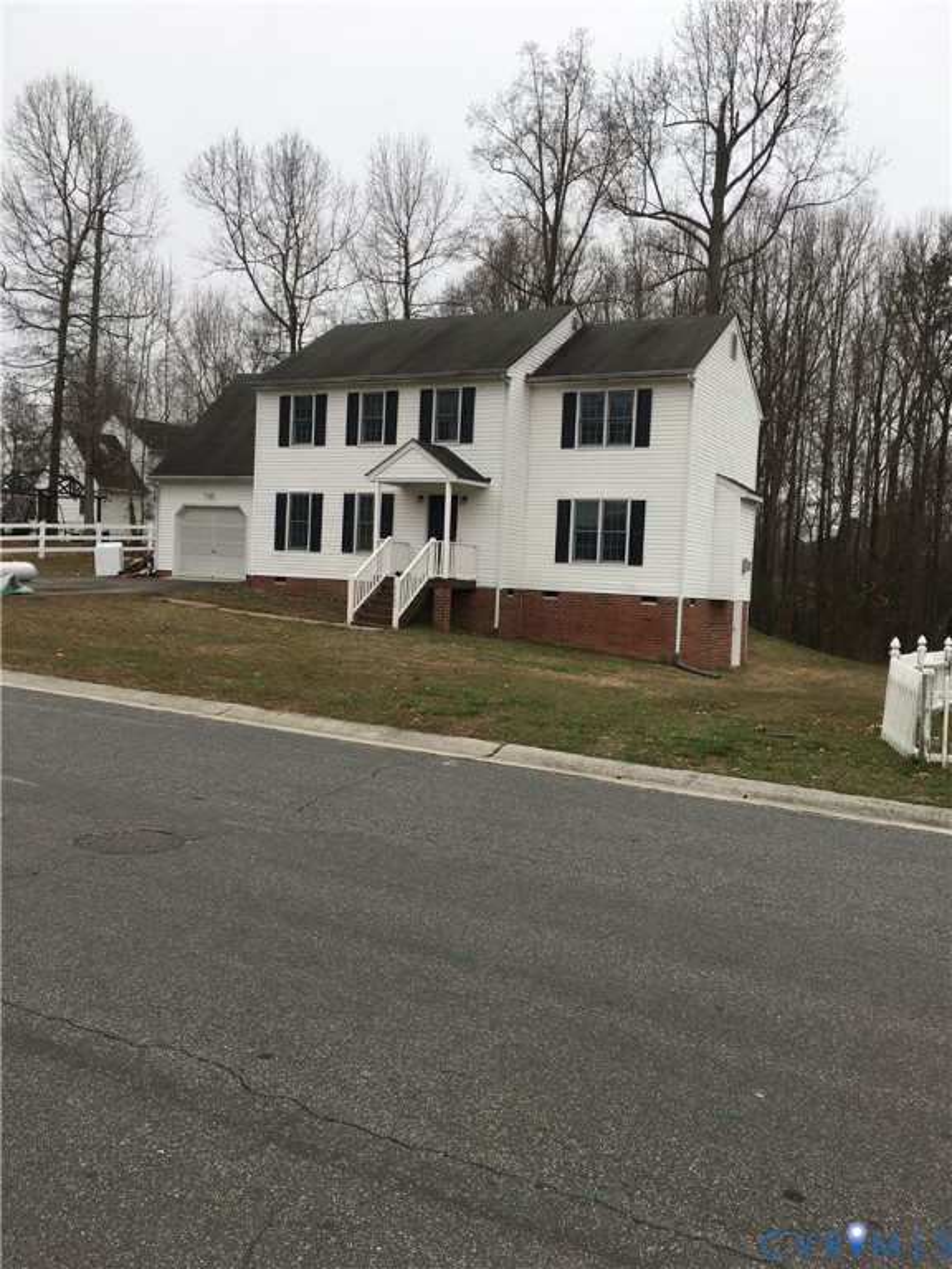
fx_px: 1063
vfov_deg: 61.7
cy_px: 634
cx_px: 476
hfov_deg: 48.2
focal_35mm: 29
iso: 25
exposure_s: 1/390
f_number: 2.2
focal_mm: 4.15
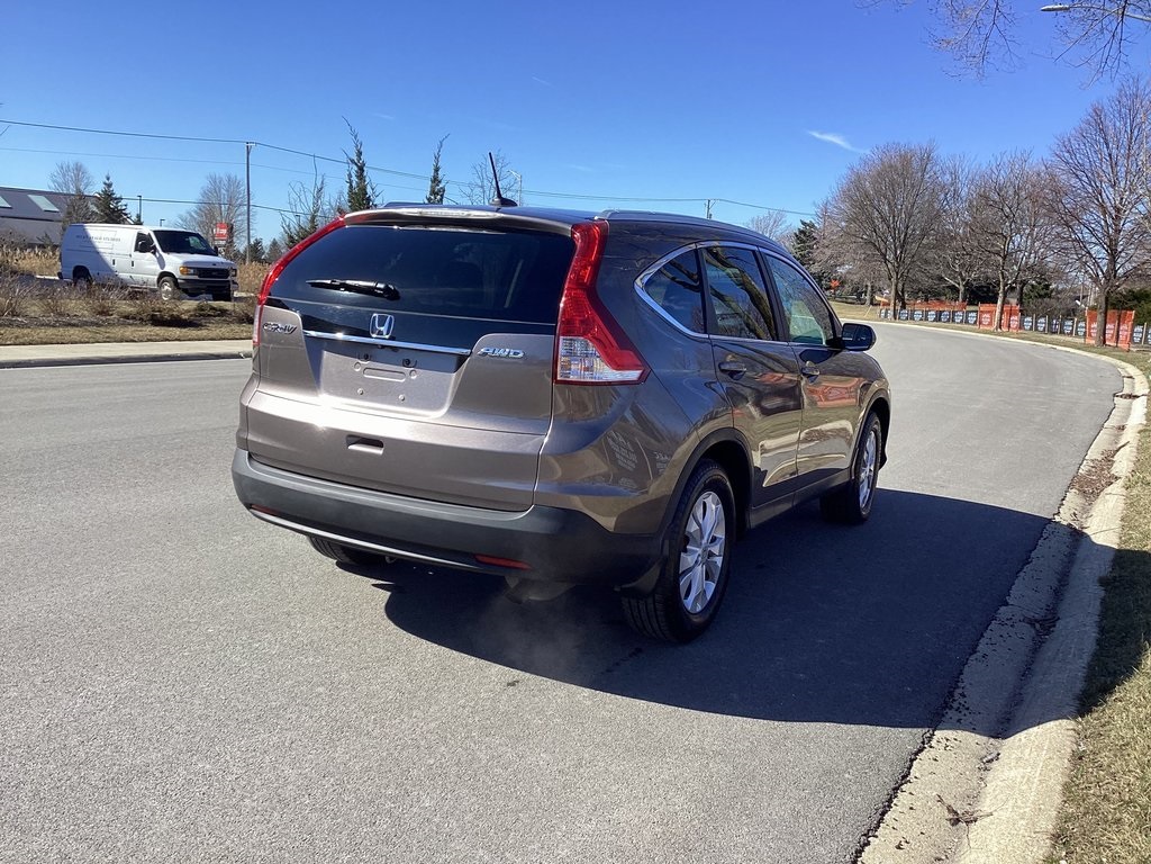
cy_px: 432
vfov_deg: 45.4
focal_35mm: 31
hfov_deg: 58.4
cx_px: 576
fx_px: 1031
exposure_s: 1/867
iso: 25
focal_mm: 3.3
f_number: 2.4
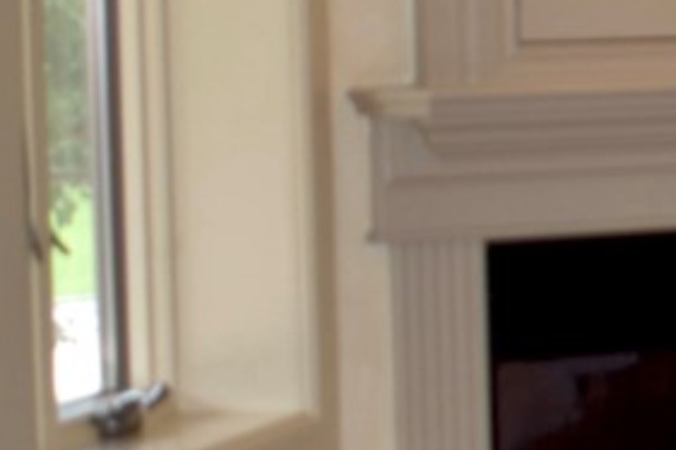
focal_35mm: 244
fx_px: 4576
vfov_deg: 5.6
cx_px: 1698
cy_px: 303
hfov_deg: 7.8
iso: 100
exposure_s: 1/100
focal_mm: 21
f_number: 3.8
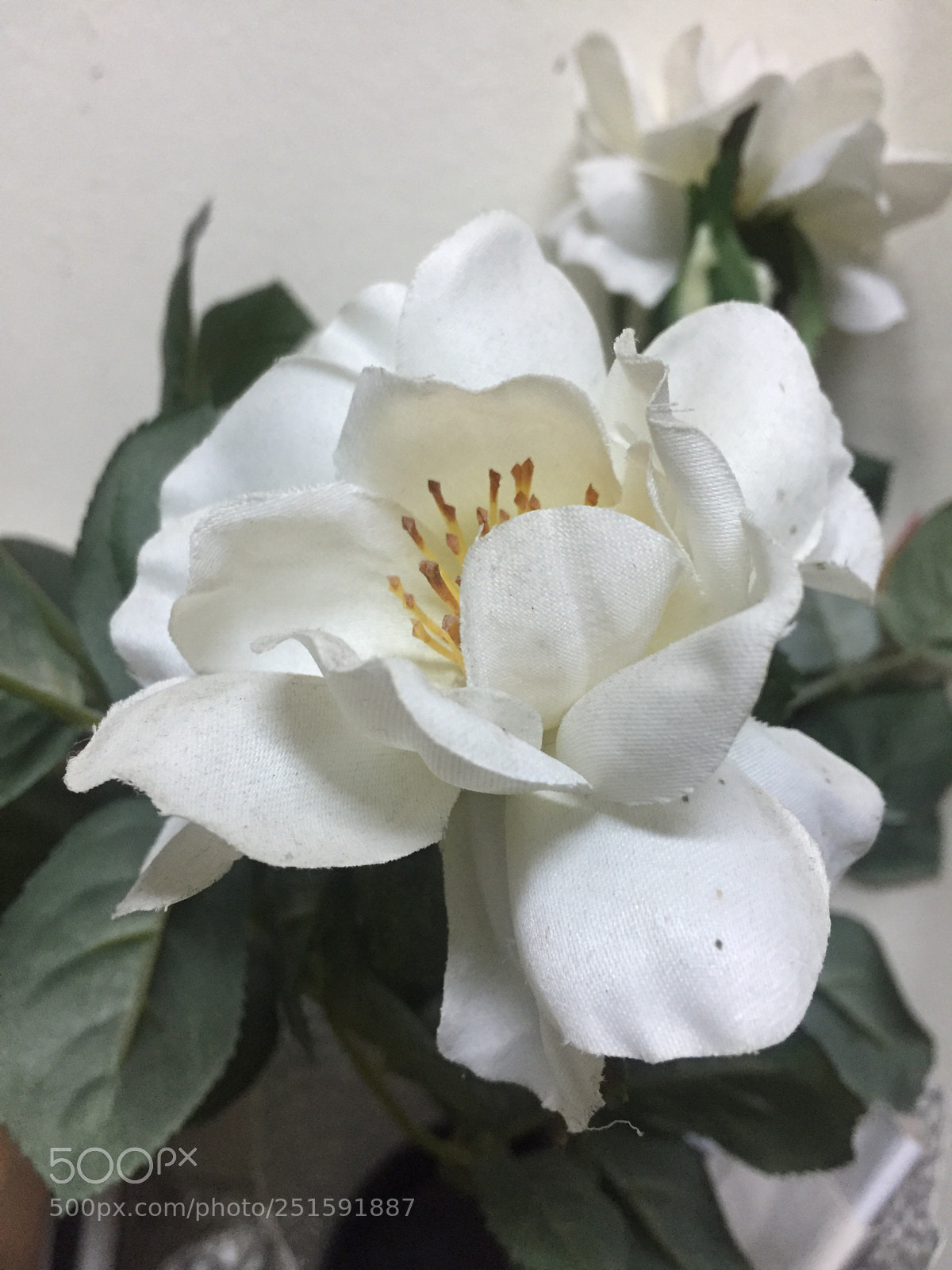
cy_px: 635
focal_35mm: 29
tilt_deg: -25.4
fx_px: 1063
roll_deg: -2.7
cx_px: 476
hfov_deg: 48.2
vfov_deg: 61.7
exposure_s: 1/30
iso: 125
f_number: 2.2
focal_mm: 4.15
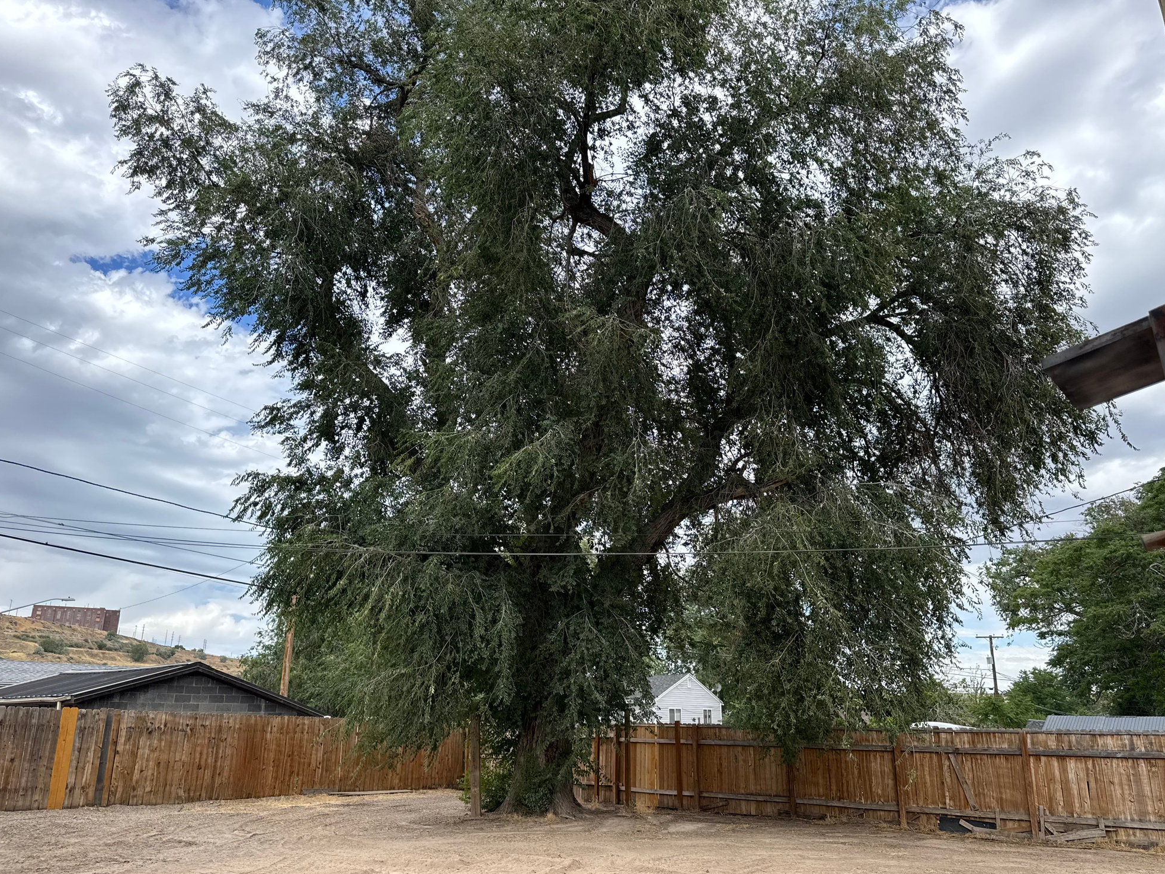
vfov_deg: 54.9
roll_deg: +0.4
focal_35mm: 25
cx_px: 603
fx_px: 841
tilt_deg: +17.0
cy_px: 446
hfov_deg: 69.4
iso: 80
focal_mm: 6.76
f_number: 1.78
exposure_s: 1/2604
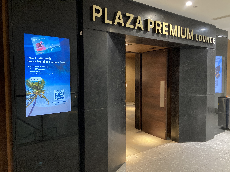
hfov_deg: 63.4
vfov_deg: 49.7
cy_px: 86
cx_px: 115
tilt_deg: -1.7
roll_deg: +0.4
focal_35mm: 28
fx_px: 186
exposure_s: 1/30
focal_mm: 3.99
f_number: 1.8
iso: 500
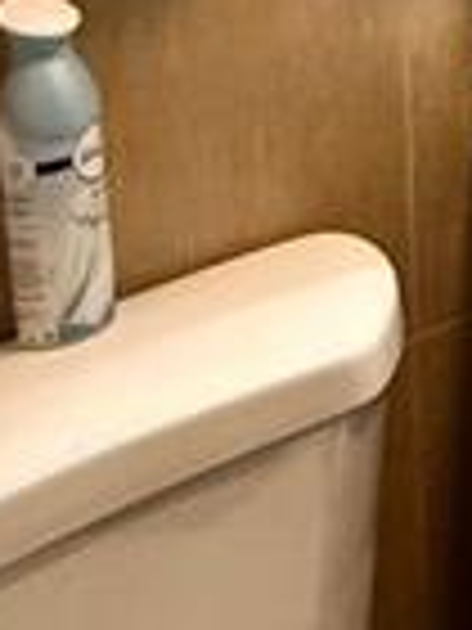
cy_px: -306
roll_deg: +0.1
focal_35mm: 77
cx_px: 1097
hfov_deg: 14.0
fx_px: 1400
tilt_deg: -3.8
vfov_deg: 21.4
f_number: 2.2
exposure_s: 1/120
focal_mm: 2.22
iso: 200
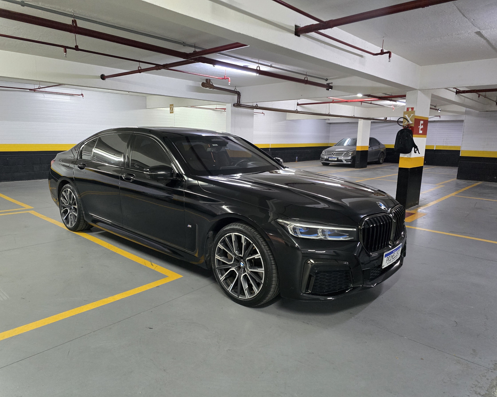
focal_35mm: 24
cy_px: 198
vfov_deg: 58.8
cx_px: 238
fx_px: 353
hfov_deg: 70.3
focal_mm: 6.3
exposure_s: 1/60
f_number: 1.7
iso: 2000
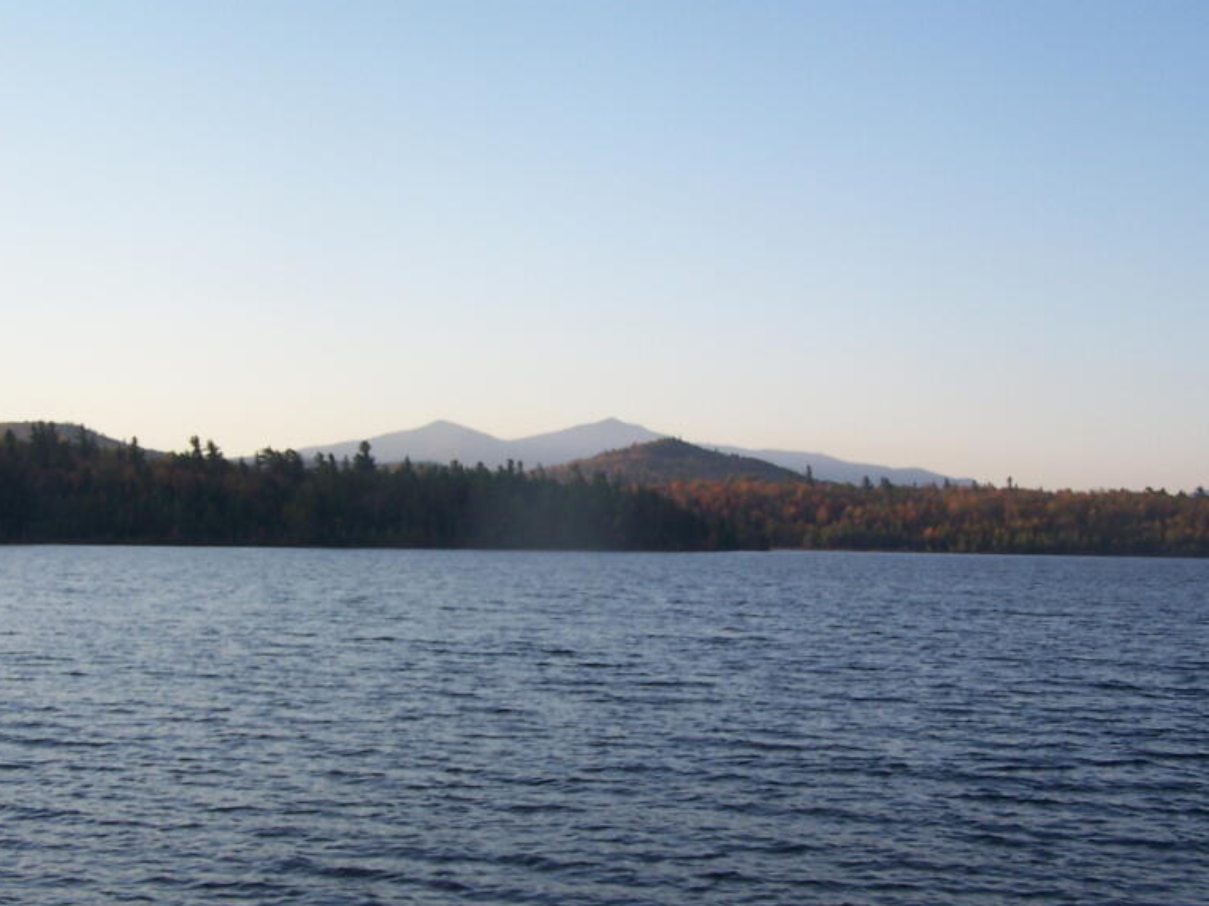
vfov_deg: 28.5
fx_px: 1781
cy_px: 524
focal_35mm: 51
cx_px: 588
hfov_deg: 37.5
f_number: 2.8
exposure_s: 1/400
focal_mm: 6.3
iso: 80
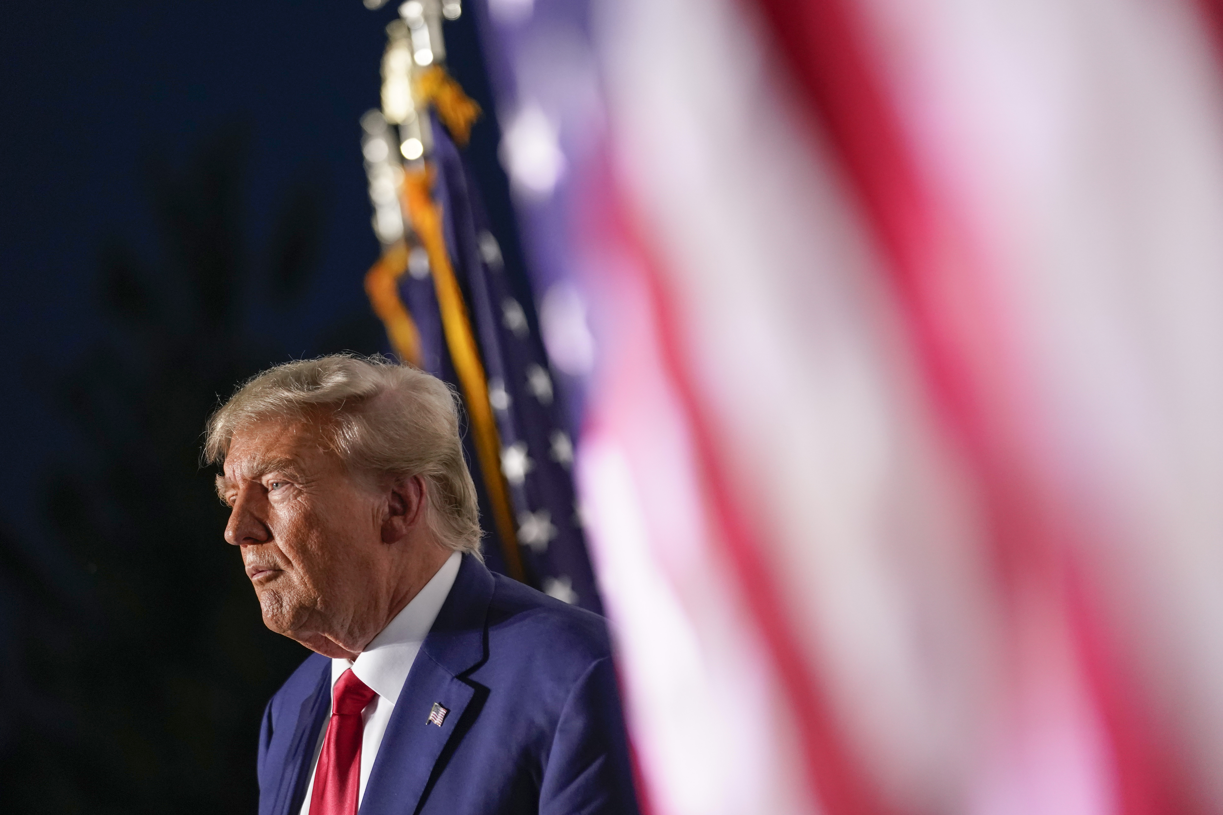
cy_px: 408
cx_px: 612
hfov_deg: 13.2
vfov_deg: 8.9
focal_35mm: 155
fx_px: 5265
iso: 3200
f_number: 3.2
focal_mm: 155
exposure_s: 1/1600
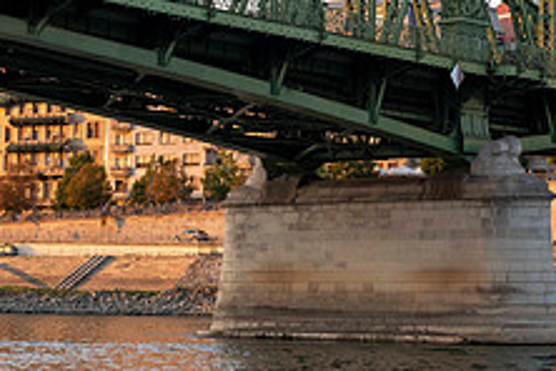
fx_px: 1977
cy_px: 21
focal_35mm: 128
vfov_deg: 10.6
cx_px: 428
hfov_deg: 15.9
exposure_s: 1/100
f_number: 5
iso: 90
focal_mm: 45
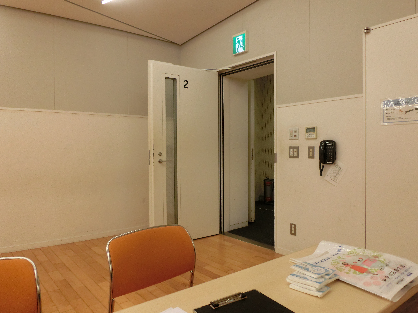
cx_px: 209
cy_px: 156
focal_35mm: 25
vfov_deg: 54.9
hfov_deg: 69.4
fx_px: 302
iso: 200
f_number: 3.5
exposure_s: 1/125
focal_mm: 4.5
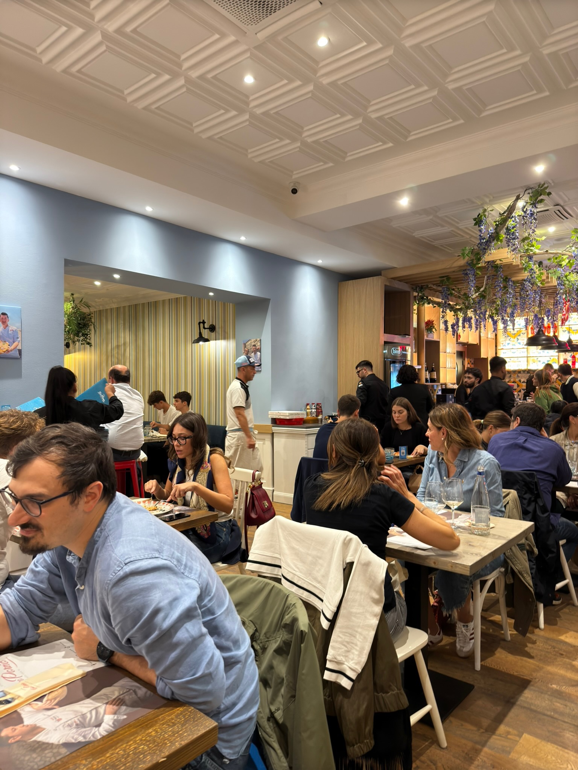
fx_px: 534
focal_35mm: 24
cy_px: 385
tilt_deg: +3.0
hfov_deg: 56.8
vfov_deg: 71.6
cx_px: 289
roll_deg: -2.3
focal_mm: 6.76
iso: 250
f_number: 1.78
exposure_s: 1/50
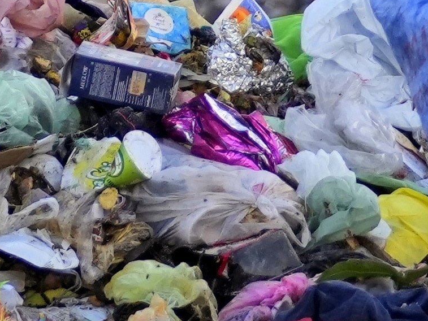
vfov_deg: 1.2
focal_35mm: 1270
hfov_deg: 1.6
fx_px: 15705
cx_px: -209
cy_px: -484
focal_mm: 119
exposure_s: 1/1250
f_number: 2.8
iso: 500
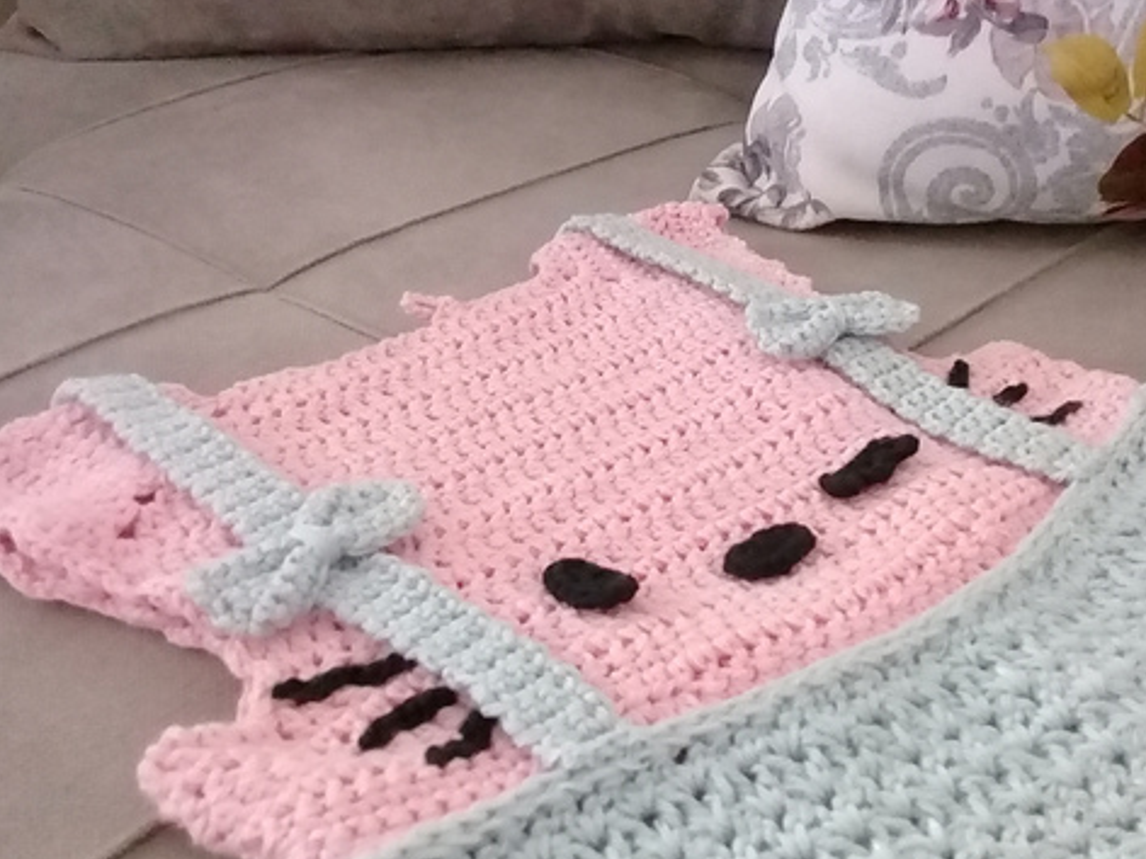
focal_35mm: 42
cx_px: 719
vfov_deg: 34.2
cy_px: 524
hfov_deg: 44.4
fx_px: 1390
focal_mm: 3.3
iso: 1000
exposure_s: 1/17
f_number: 2.2
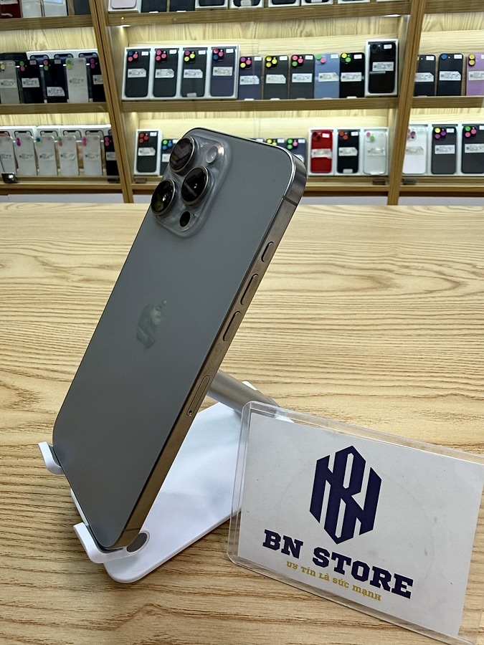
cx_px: 242
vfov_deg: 71.6
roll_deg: +0.9
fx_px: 447
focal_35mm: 24
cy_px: 322
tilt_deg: -29.0
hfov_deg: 56.8
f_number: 2.2
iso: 80
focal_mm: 2.22
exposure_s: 1/120
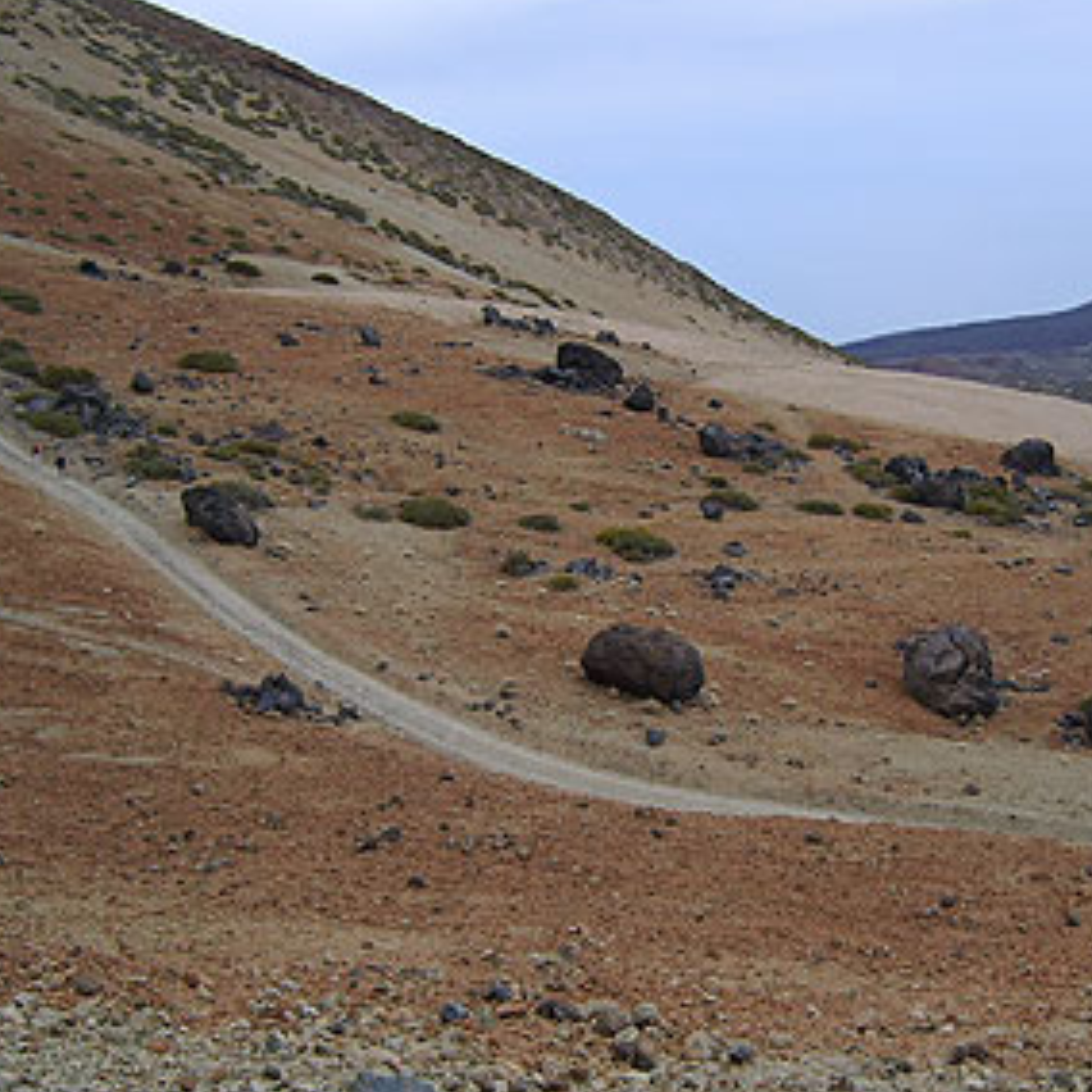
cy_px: 561
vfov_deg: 34.7
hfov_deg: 34.4
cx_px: 715
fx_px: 1749
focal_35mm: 49
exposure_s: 1/500
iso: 50
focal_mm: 5.8
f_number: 2.8
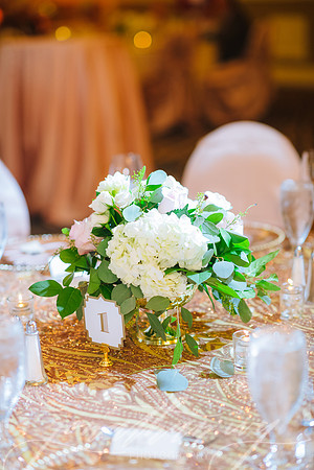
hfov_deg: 16.1
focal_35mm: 85
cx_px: 157
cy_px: 235
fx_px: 1112
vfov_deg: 23.9
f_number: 2.2
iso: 1250
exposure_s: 1/125
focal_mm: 85
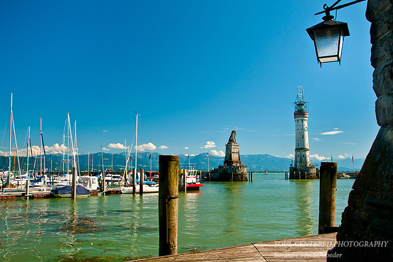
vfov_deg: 40.0
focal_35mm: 33
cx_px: 196
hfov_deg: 57.2
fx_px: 360
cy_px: 131
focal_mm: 22
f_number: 11
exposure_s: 1/90
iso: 200
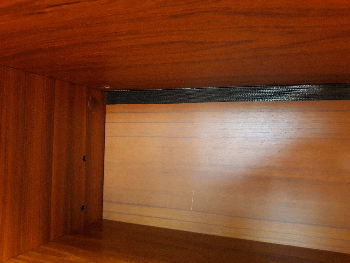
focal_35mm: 27
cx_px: 175
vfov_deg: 51.4
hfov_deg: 65.3
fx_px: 273
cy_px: 132
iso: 200
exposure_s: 1/25
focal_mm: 3.71
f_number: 1.7
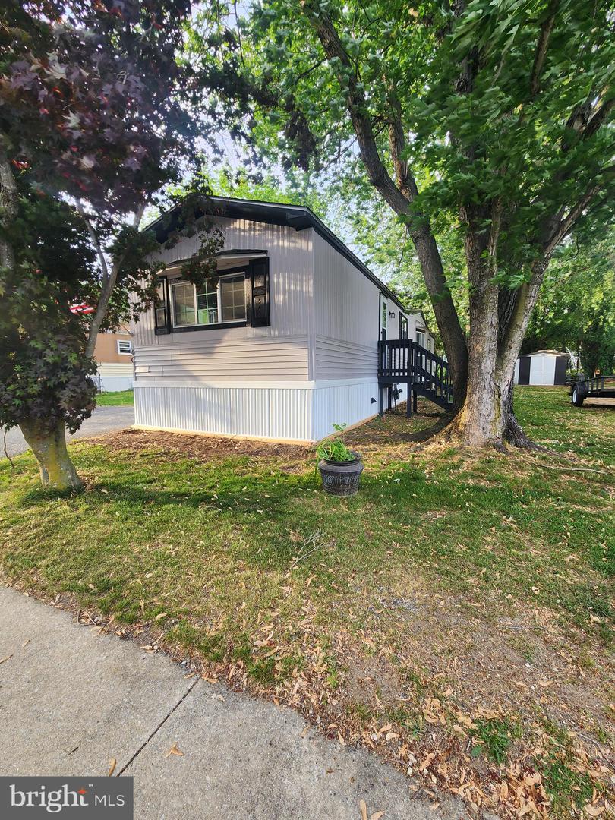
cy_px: 410
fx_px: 308
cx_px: 308
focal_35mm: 13
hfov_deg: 89.9
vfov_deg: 106.2
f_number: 2.2
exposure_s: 1/120
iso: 64
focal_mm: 2.2
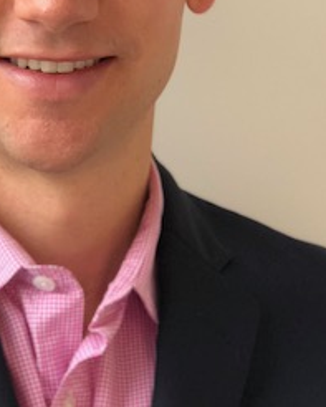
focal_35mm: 132
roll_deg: -0.8
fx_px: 1591
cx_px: 56
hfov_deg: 11.6
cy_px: 159
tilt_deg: -3.4
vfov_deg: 14.6
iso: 160
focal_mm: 6
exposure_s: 1/60
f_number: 2.4
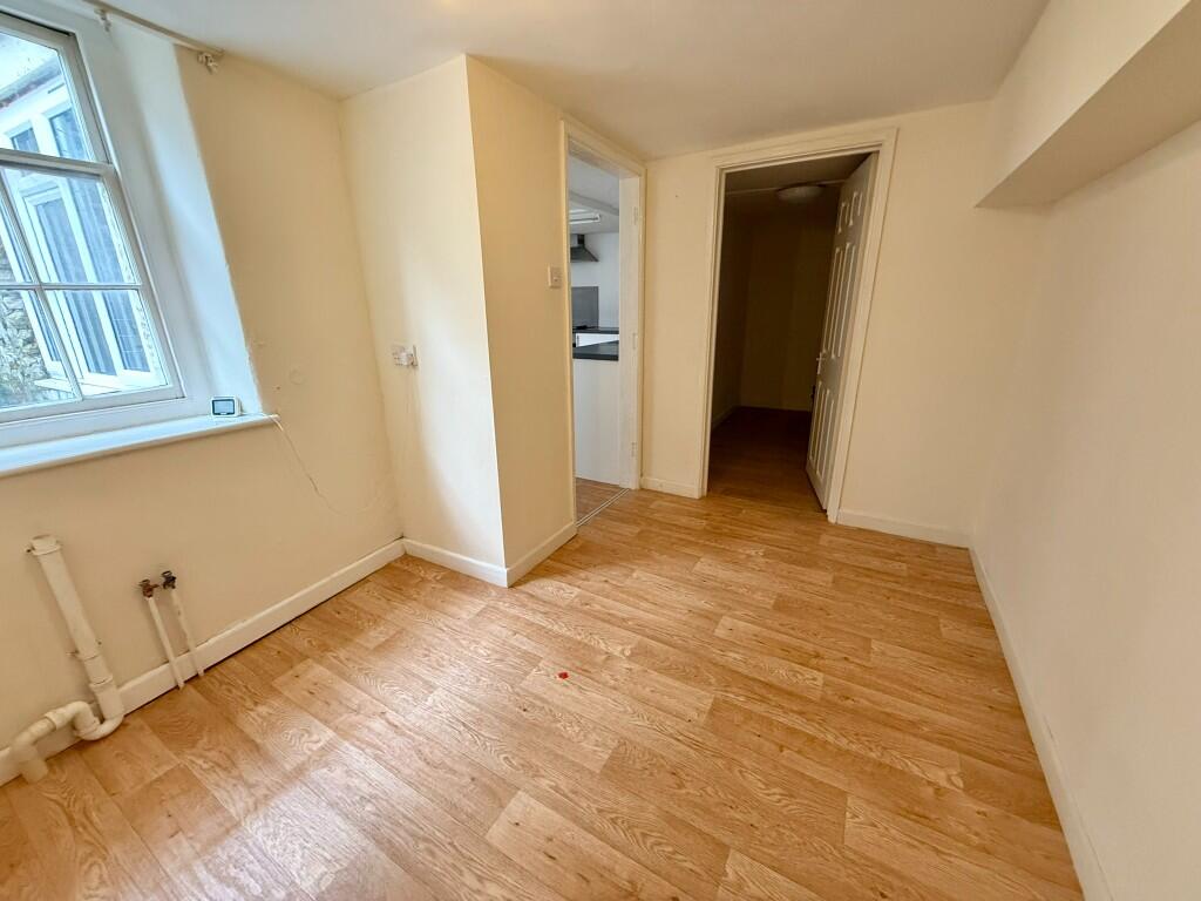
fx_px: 486
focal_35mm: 14
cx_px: 600
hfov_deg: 102.1
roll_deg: +0.4
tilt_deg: -17.2
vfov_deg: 85.7
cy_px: 450
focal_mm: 2.22
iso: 500
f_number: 2.2
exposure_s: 1/50
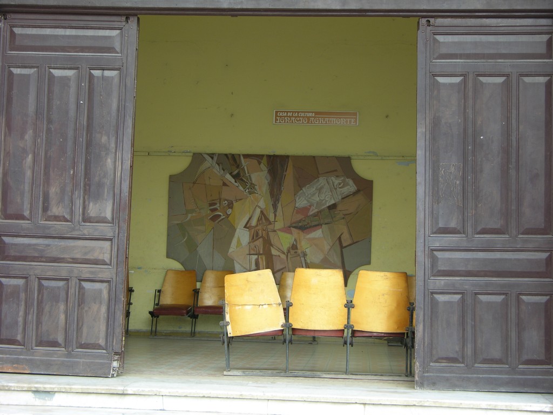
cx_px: 276
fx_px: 1118
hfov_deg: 27.8
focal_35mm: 70
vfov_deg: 21.0
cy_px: 208
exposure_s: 1/54.5
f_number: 3.3
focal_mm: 17.8
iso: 50
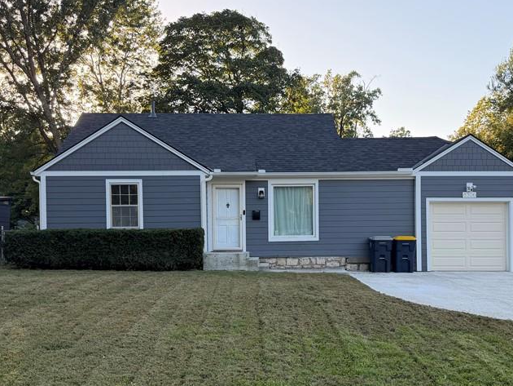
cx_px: 272
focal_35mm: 39
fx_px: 578
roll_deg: +0.2
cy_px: 244
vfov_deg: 36.6
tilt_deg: -0.9
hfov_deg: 47.8
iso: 100
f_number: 1.78
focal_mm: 6.76
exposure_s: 1/728
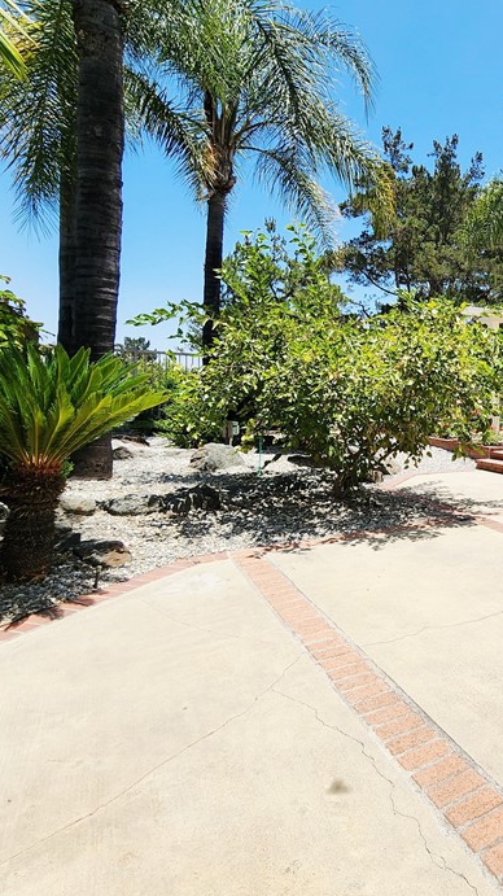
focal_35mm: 21
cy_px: 402
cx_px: 502
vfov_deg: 83.6
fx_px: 499
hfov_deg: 45.3
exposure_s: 1/2000
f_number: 2.2
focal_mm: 2.2
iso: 50
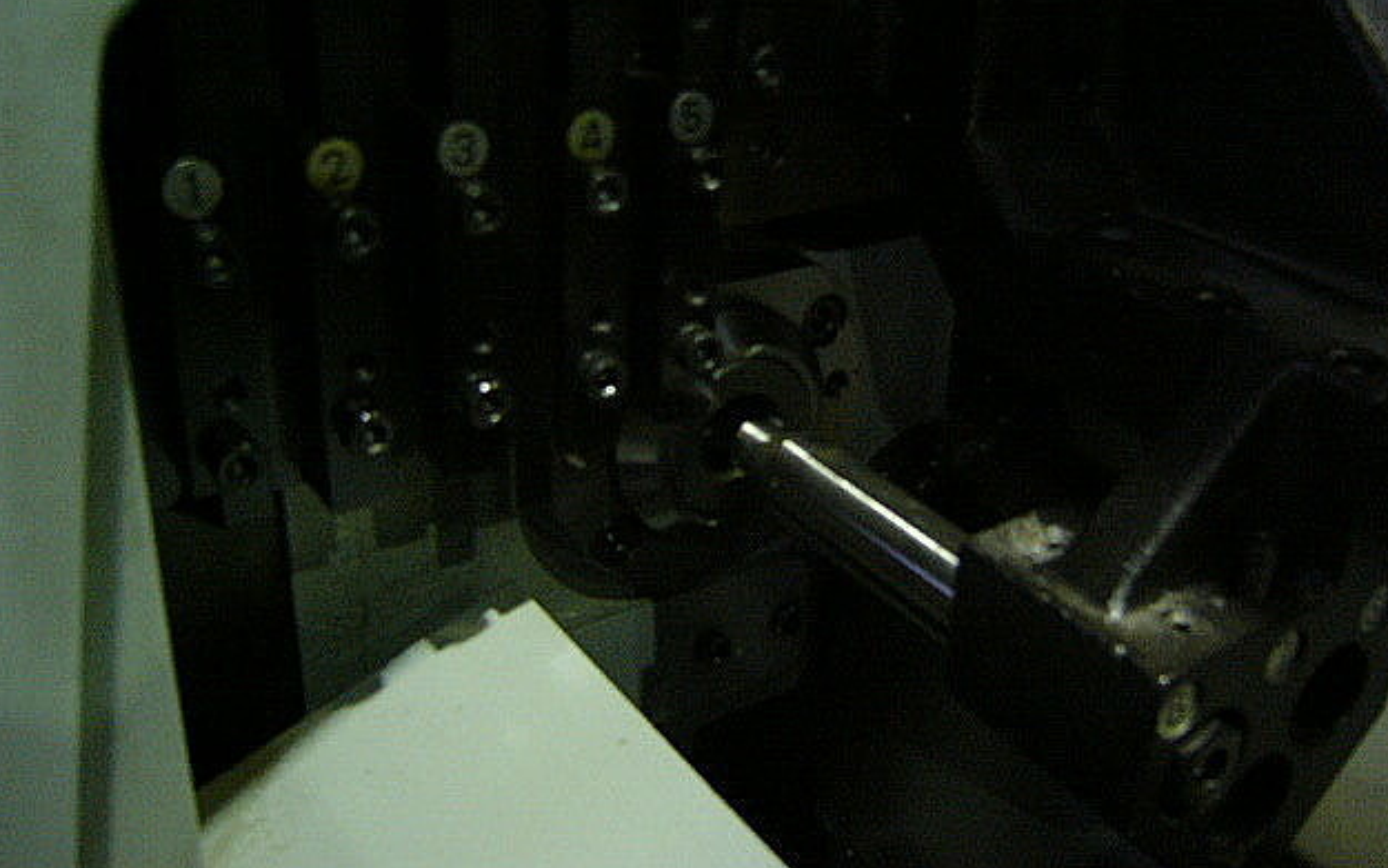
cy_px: 337
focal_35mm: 38
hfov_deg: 51.5
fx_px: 1438
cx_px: 693
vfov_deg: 33.5
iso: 200
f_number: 2.8
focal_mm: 5.8
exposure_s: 1/8
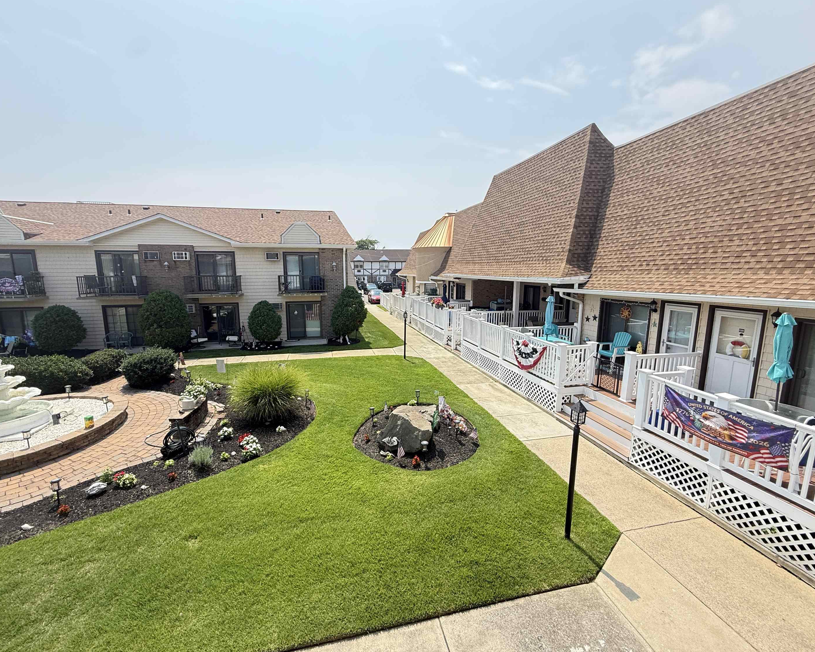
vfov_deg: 84.0
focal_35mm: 15
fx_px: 362
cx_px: 403
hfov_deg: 96.8
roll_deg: +0.1
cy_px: 327
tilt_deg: -9.8
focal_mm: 2.22
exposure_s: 1/1235
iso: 64
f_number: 2.2
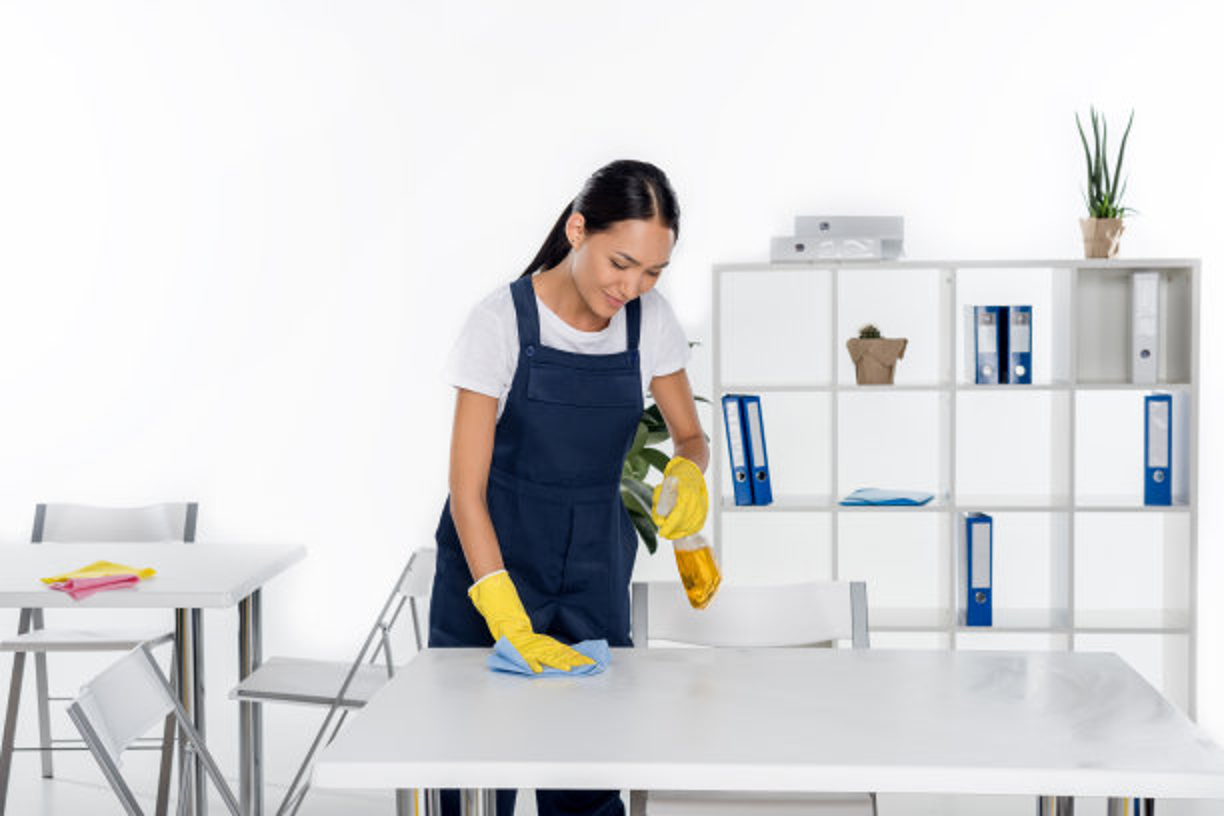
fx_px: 1700
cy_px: 408
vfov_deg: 27.0
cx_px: 612
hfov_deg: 39.6
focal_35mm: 50
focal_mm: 50
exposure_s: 1/200
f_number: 7.1
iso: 100
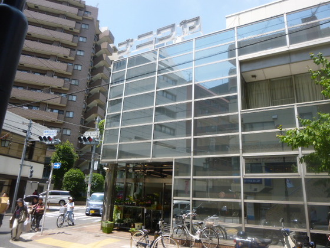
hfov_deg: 69.4
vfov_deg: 54.9
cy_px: 124
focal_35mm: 25
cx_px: 165
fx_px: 238
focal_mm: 4.5
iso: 100
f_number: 3.1
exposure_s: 1/500
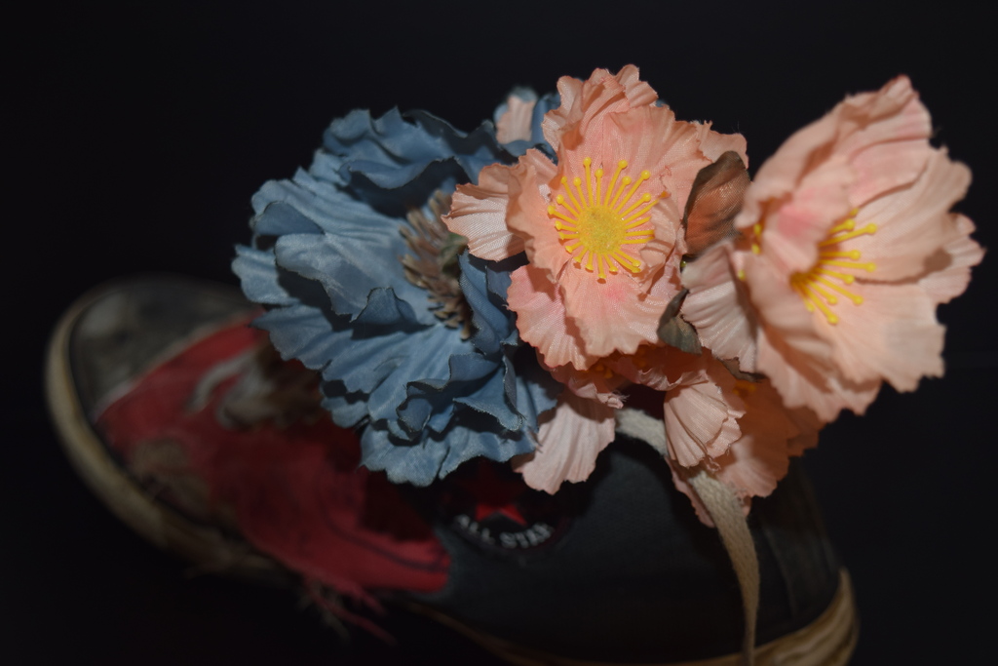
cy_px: 333
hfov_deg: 33.4
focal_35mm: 60
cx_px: 499
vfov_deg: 22.6
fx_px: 1663
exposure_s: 1/60
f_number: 4.8
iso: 360
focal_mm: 40
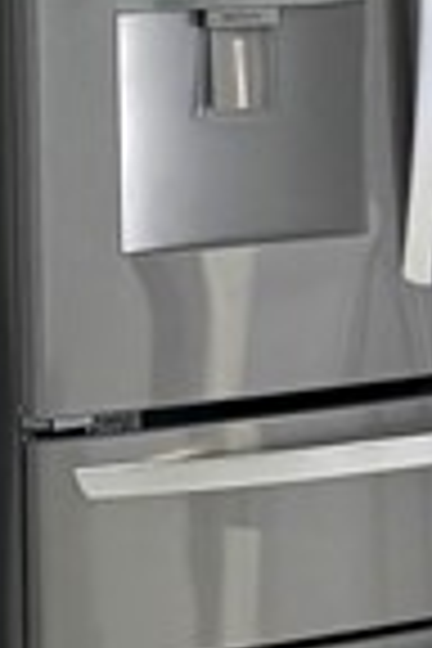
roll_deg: -0.9
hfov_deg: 6.8
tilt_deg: -3.0
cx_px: 1377
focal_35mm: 178
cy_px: -135
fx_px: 3204
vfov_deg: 11.3
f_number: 1.78
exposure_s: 1/240
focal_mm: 6.76
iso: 200
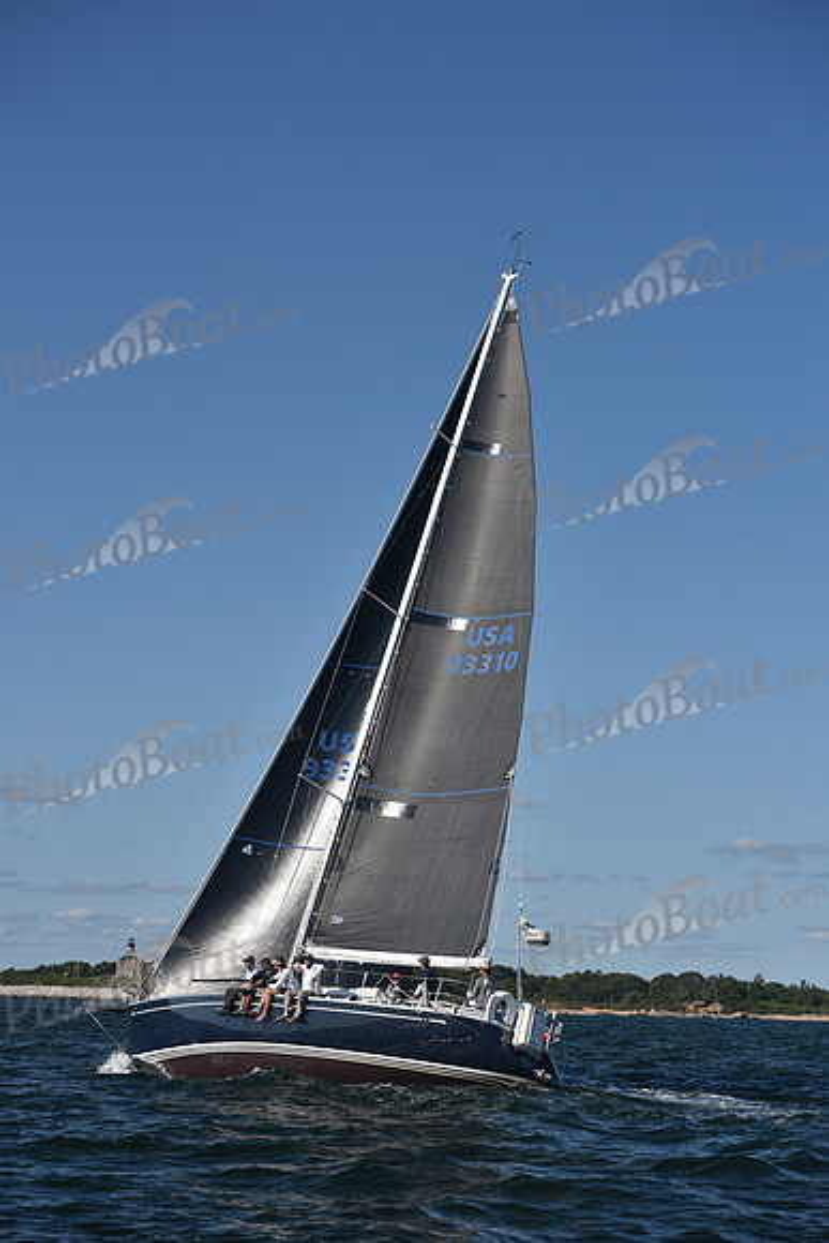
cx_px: 414
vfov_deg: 28.8
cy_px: 622
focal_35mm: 70
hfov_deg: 19.5
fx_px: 2416
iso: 250
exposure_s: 1/1250
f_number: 5
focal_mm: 70
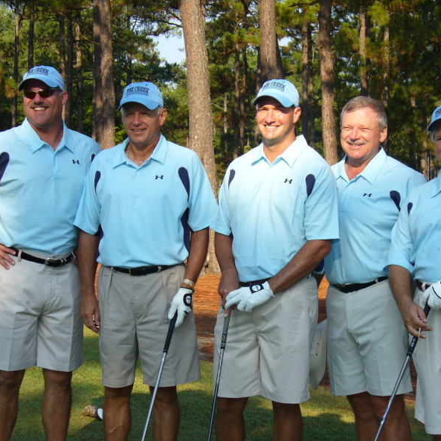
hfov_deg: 18.7
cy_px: 220
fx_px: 1340
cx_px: 217
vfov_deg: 18.7
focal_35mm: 93
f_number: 3.3
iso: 80
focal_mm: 12.8
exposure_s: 1/400
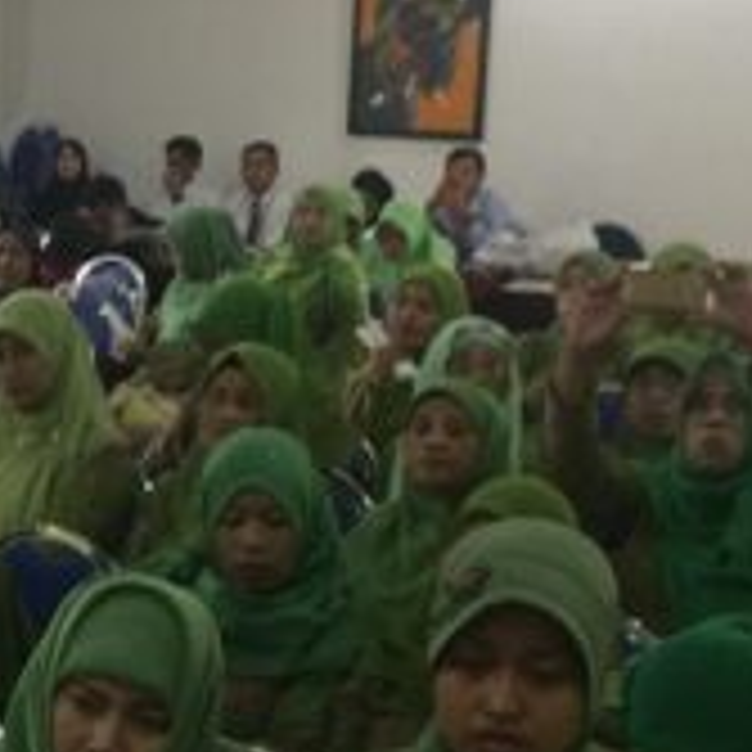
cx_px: -32
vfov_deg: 17.0
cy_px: 464
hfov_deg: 16.6
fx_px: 2507
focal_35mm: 102
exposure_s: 1/17
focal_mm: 4.15
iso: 125
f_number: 2.2
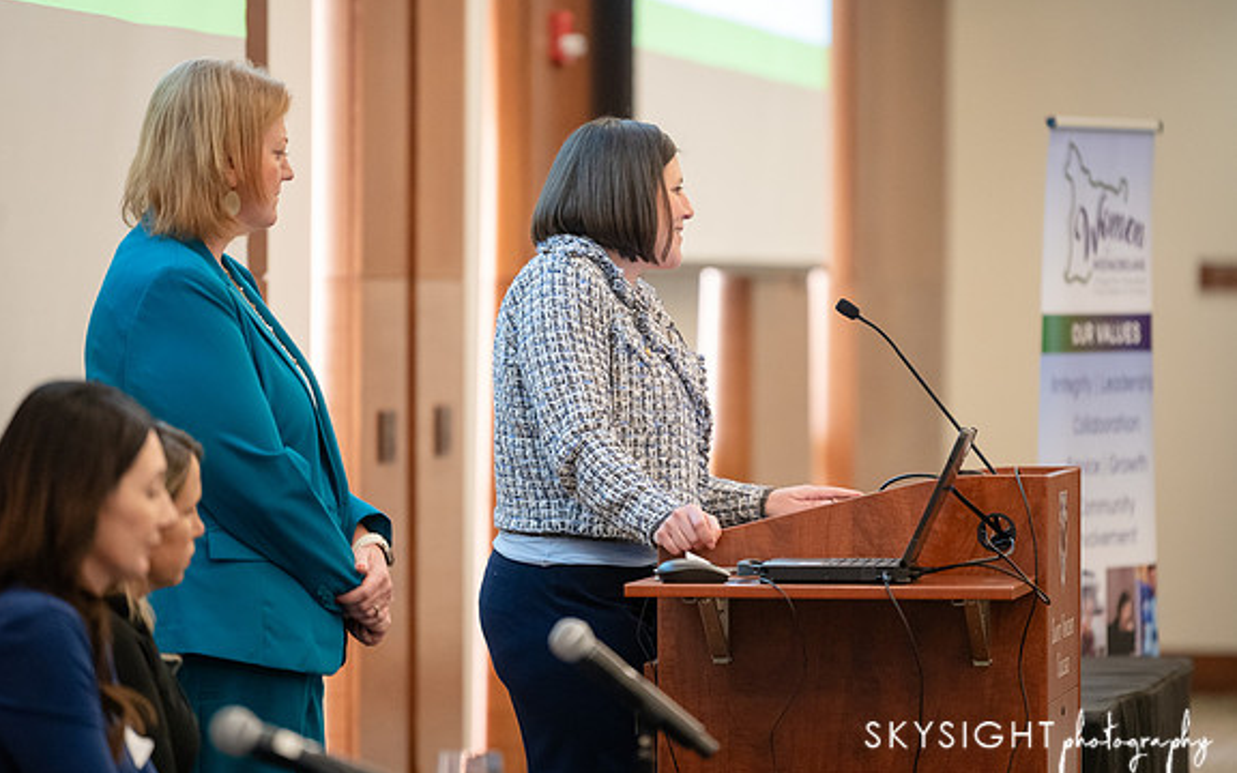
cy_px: 373
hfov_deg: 9.8
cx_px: 618
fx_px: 7214
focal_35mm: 214
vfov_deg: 6.1
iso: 3200
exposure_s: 1/320
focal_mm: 200
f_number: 2.8
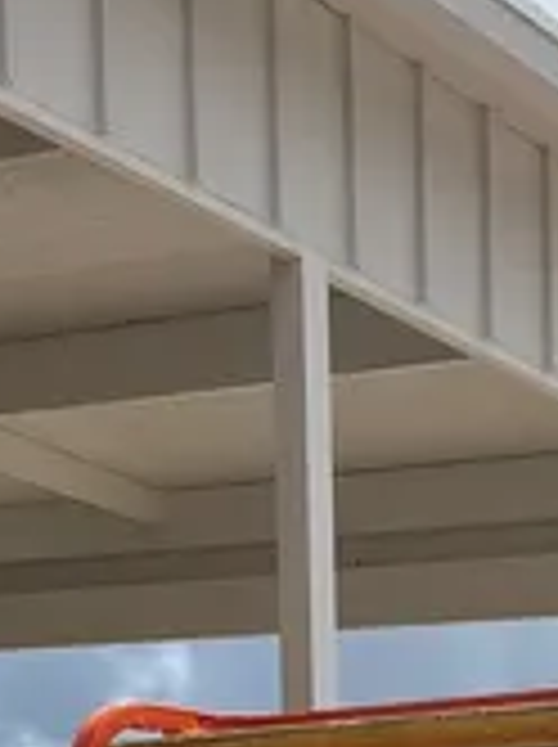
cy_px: 1483
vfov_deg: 14.4
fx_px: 2478
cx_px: 644
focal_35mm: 115
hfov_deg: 12.6
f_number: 1.6
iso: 50
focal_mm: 5.1
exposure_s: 1/5556
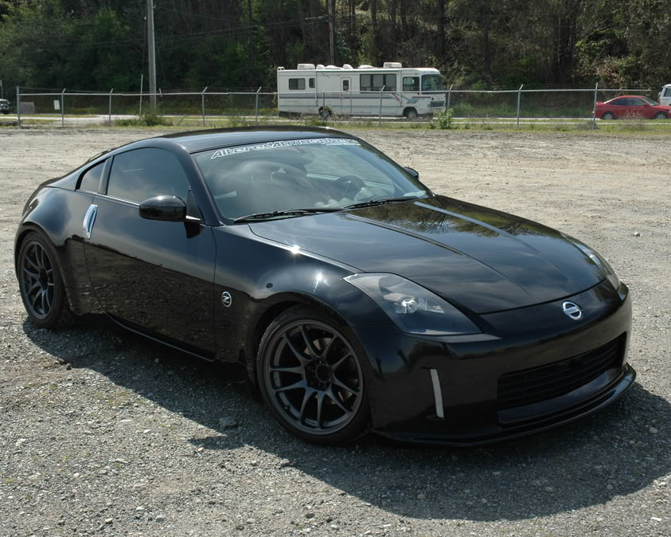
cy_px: 268
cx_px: 344
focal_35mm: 50
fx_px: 984
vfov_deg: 30.5
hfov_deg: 37.6
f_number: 9
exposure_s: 1/320
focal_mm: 29
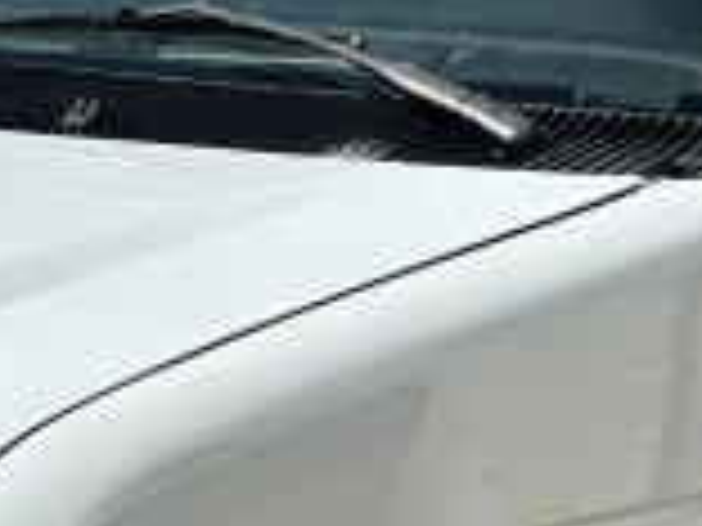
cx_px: 626
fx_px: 3204
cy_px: 710
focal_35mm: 158
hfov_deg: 12.4
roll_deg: -1.9
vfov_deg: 9.2
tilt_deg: -13.4
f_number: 1.78
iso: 80
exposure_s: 1/6623
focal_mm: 6.86
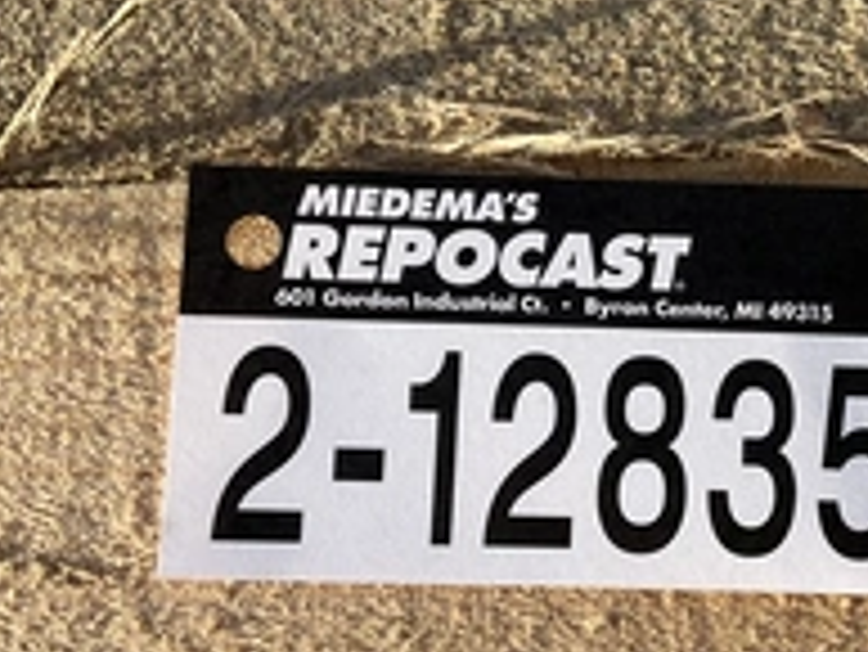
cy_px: 297
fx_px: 1505
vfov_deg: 24.4
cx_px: 765
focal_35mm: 60
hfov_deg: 30.9
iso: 25
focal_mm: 3
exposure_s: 1/1035
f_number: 1.8
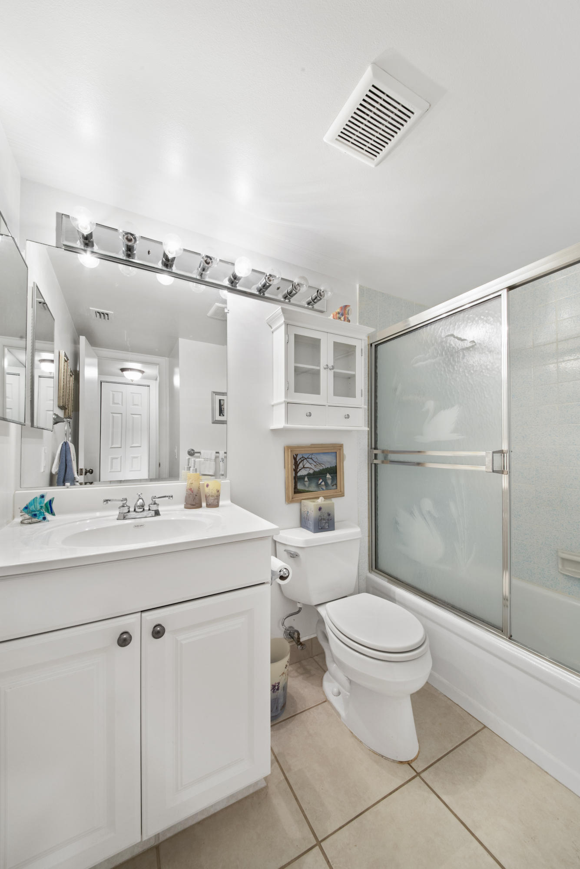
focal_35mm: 12
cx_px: 290
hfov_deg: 90.1
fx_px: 290
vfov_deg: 112.6
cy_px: 434
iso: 400
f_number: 14
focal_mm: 12
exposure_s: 1/2.5
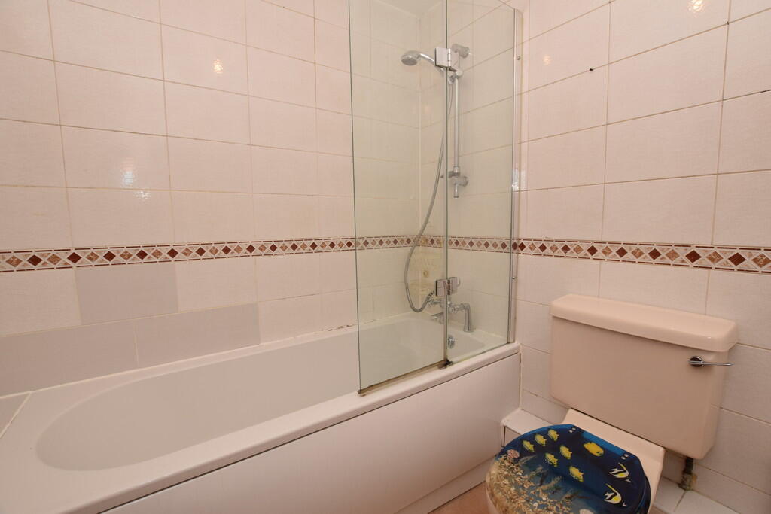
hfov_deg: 100.4
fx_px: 321
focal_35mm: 15
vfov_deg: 77.3
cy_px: 257
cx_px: 386
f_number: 7.1
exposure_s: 1/60
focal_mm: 10
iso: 500
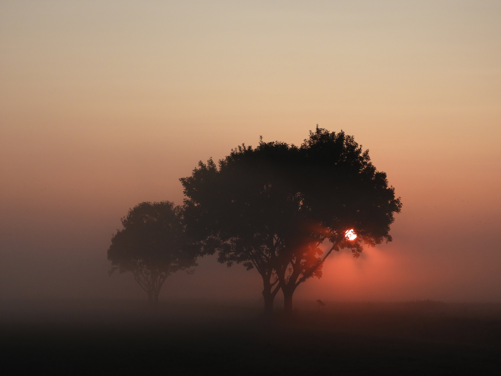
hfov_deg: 23.0
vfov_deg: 17.4
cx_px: 250
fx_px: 1230
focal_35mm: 85
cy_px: 188
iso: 100
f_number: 4.5
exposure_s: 1/500
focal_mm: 15.2
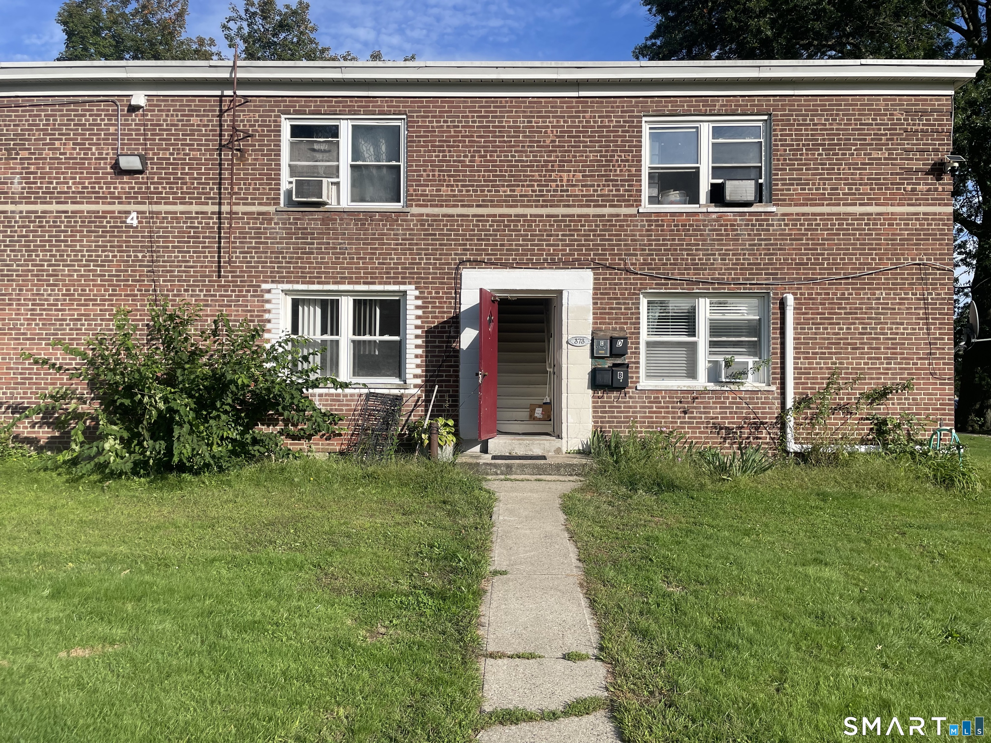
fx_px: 744
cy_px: 372
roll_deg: -0.3
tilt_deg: +1.0
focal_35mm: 26
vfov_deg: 53.1
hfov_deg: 67.3
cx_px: 496
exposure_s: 1/4651
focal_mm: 4.2
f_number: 1.6
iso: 50
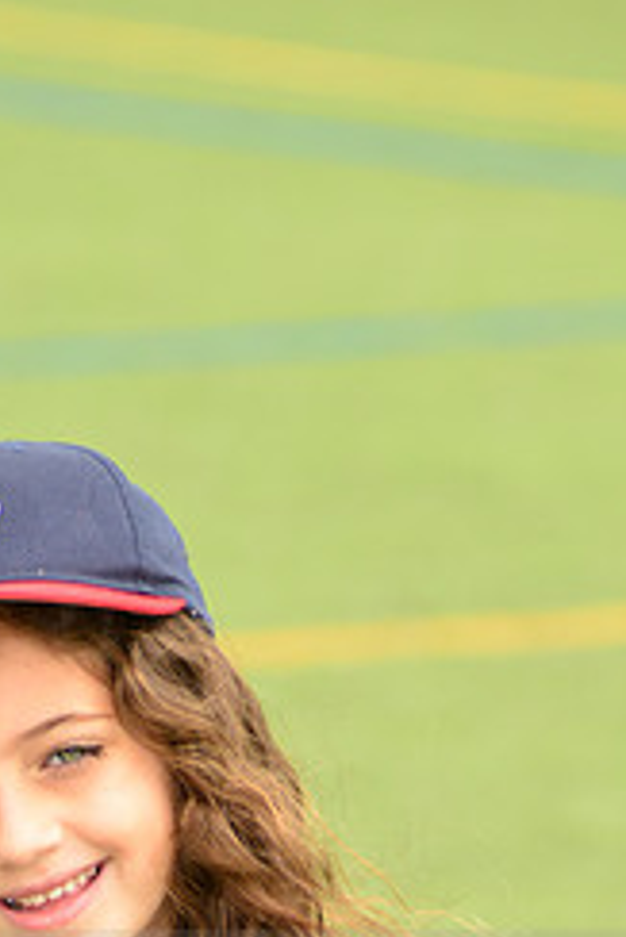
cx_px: 175
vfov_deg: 4.3
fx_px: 12371
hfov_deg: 2.9
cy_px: 983
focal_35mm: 475
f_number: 8
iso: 250
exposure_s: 1/200
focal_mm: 200
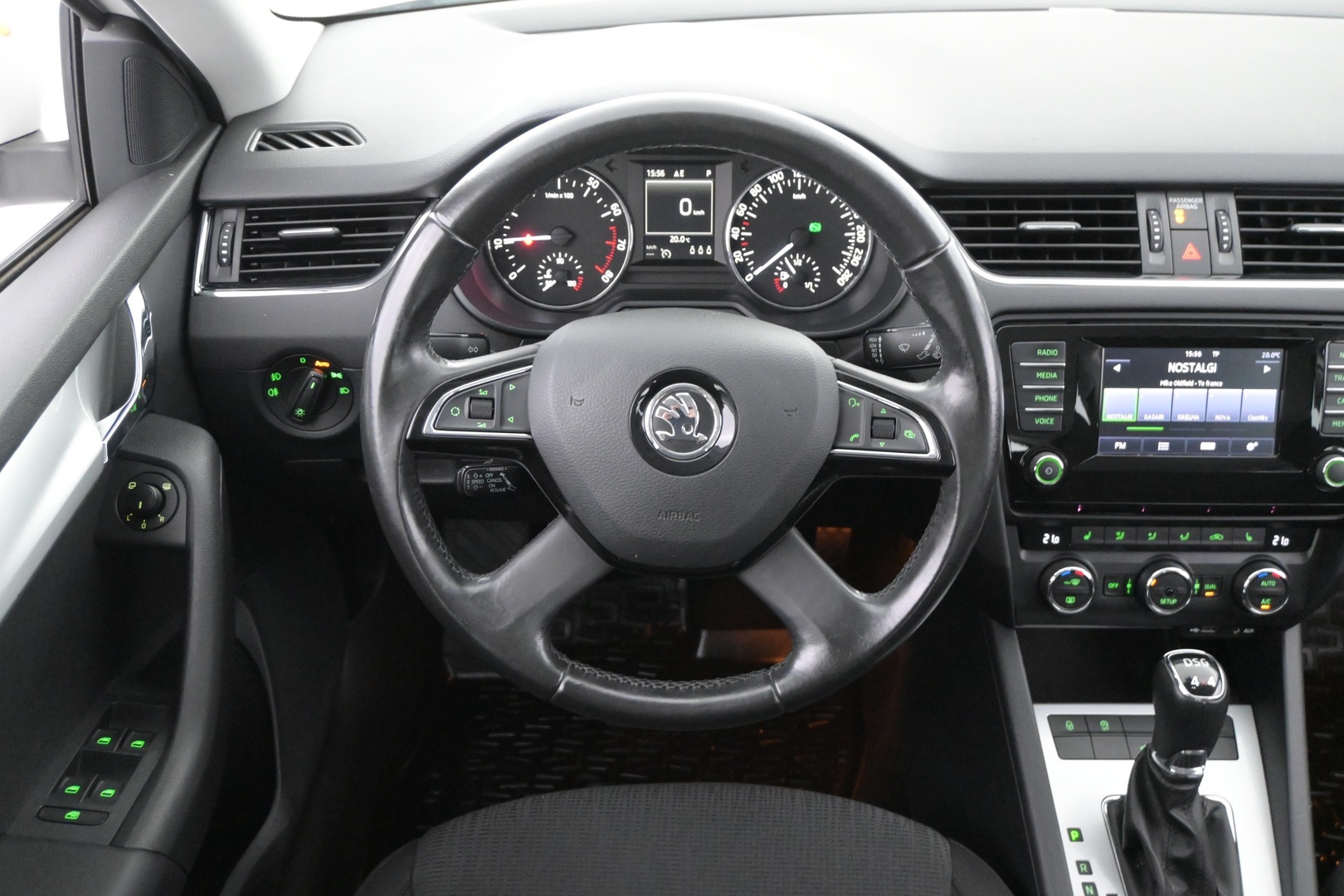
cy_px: 448
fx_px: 1204
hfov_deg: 58.3
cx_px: 672
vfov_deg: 40.8
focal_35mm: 32
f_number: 4
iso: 7200
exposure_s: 1/30
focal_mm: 21.5
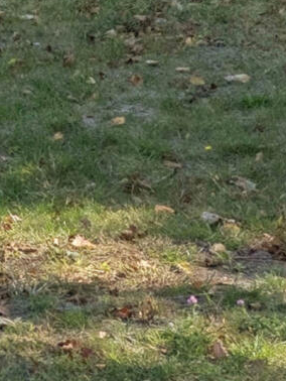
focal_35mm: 210
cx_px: -860
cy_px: -537
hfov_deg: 6.0
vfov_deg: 8.6
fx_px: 2309
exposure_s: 1/500
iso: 320
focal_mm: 27.5
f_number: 7.1
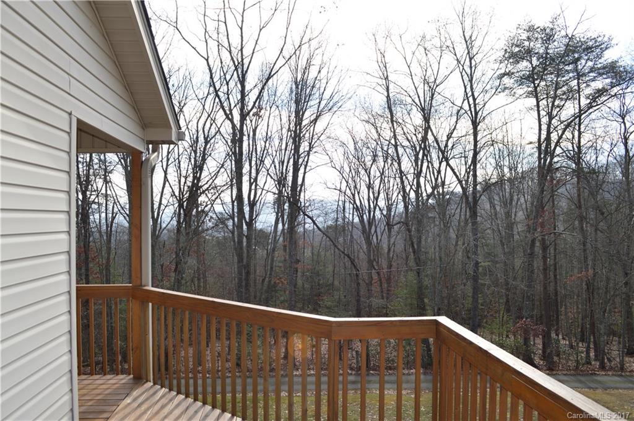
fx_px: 475
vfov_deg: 47.8
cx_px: 317
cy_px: 210
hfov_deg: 67.4
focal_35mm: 27
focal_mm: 18
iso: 100
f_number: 6.3
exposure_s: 1/200
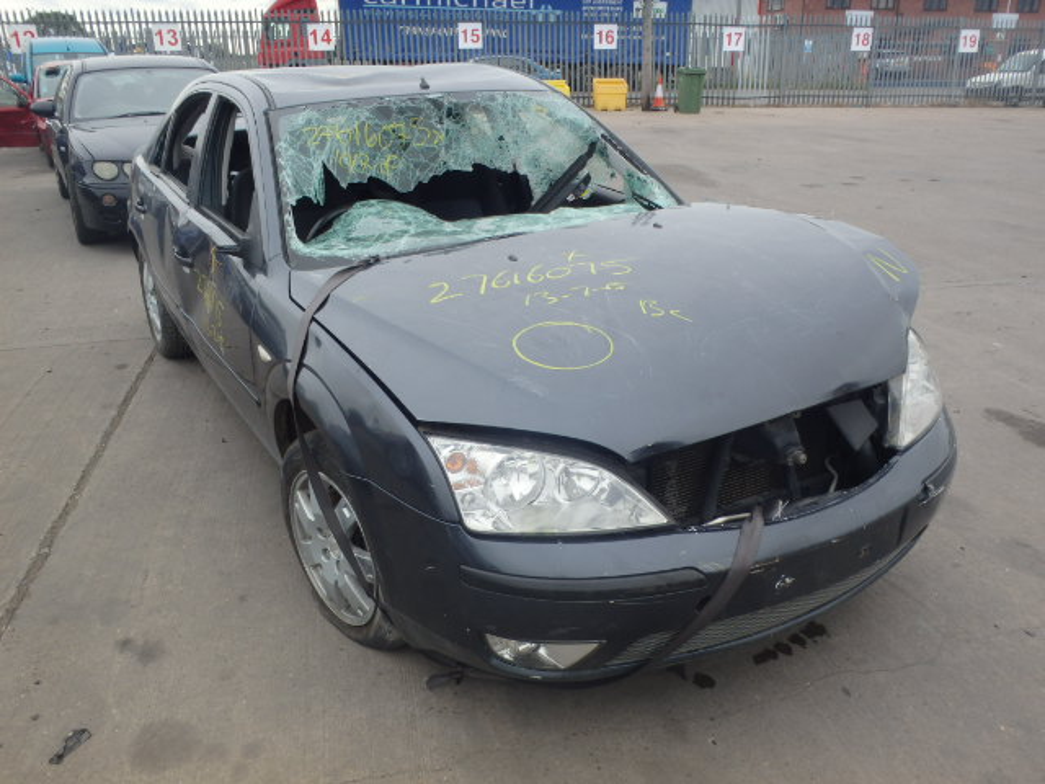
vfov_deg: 46.8
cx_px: 522
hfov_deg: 60.0
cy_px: 392
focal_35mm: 30
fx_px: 906
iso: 125
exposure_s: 1/200
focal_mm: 5.4
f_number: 4.1
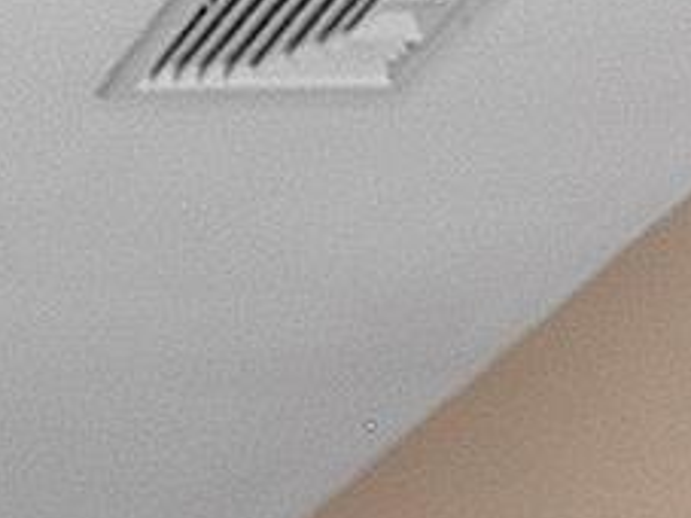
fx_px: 2594
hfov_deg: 10.4
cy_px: 1690
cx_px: -1425
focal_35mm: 130
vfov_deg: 8.8
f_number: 14
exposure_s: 1/60
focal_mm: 10
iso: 200
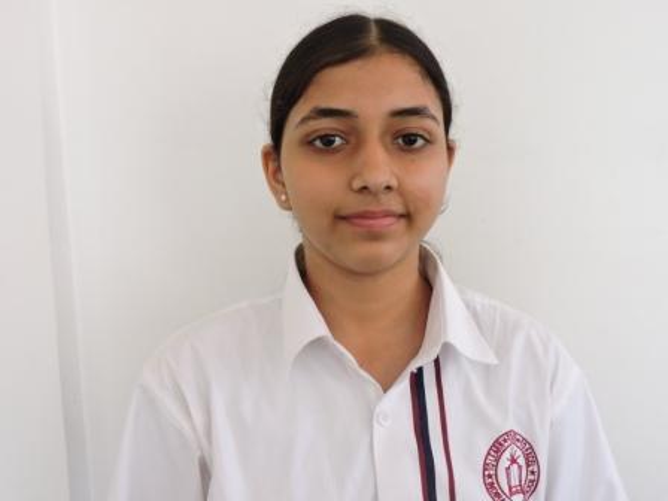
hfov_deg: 40.4
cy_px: 250
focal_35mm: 47
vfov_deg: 30.9
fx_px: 907
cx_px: 334
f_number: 3.5
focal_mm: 8.4
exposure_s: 1/40
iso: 400
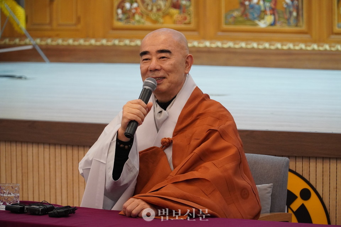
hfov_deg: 13.0
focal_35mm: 158
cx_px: 170
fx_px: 1492
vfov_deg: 8.7
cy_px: 114
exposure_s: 1/200
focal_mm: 105
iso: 2500
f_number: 4
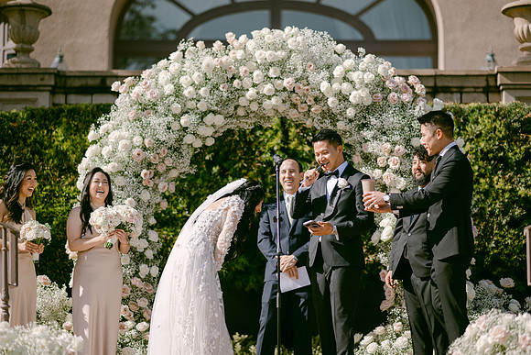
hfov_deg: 19.0
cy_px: 177
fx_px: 1587
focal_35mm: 108
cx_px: 266
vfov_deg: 12.7
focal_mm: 105
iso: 100
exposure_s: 1/10000
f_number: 1.4
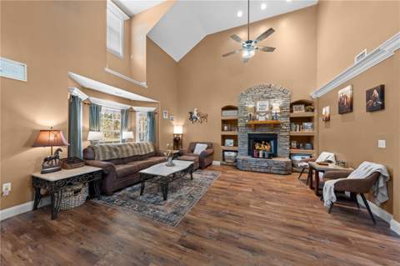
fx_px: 133
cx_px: 200
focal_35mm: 12
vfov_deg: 89.9
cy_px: 133
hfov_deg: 112.7
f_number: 8
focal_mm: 12
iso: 400
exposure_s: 1.3
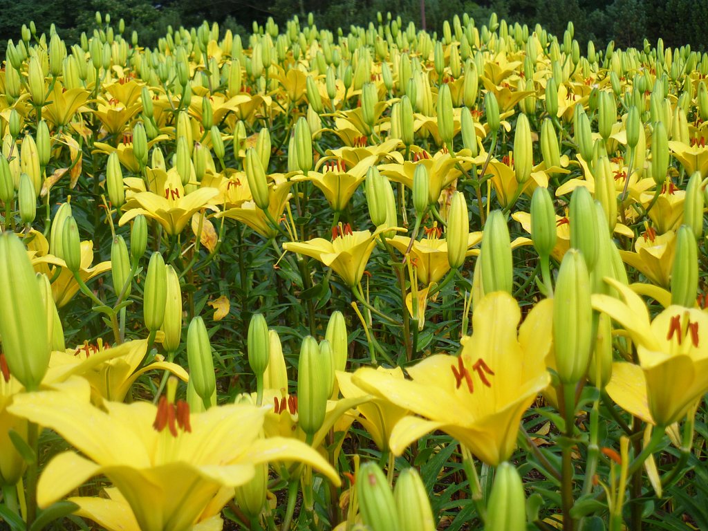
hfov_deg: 31.2
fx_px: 1268
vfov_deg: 23.7
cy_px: 266
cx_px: 354
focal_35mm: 62
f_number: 3.9
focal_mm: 11
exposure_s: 1/160
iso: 100
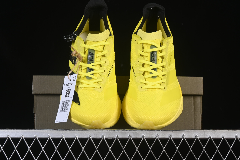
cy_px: 80
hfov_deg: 27.0
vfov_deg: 18.2
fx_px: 500
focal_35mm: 75
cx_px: 120
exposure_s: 1/80
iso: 160
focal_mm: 50
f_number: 8
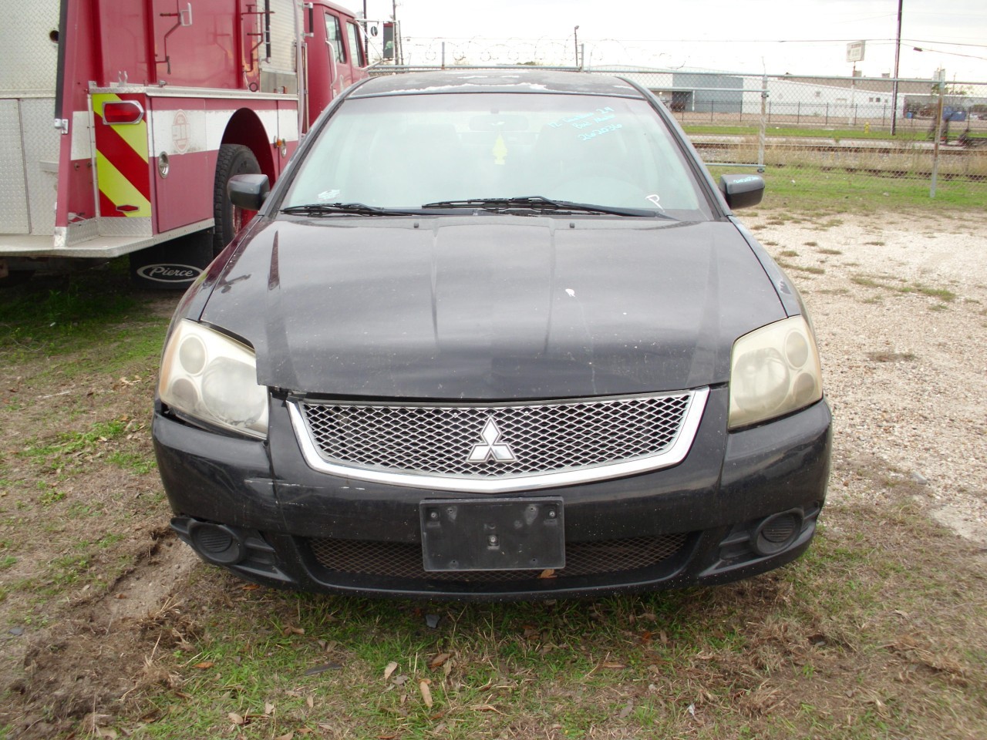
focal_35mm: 38
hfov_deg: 49.0
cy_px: 370
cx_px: 494
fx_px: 1083
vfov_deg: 37.7
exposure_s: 1/60
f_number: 2.9
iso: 50
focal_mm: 6.3
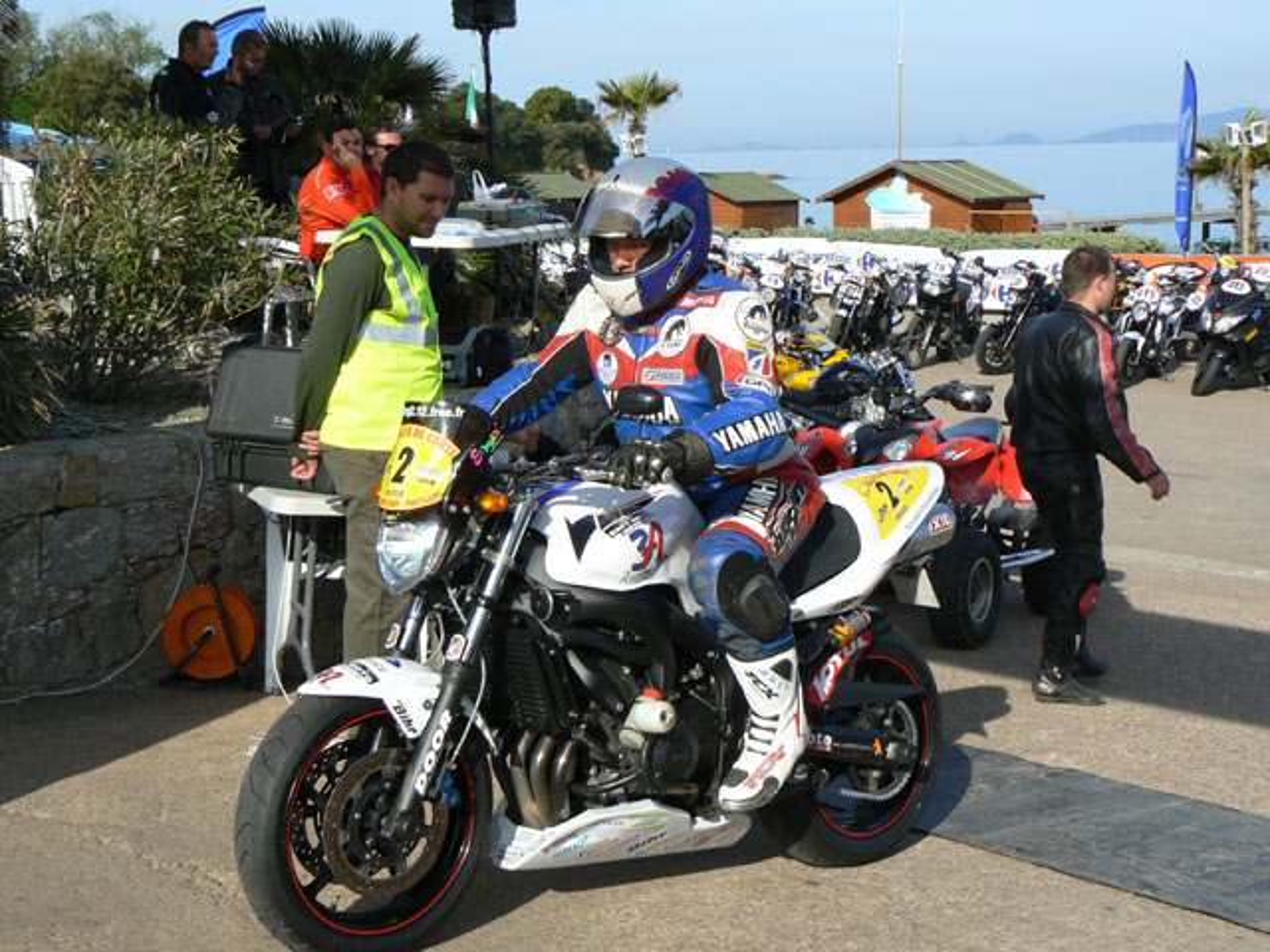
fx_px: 1908
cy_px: 476
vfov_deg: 28.0
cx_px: 635
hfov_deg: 36.8
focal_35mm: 52
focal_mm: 8.7
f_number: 6.3
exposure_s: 1/400
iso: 80
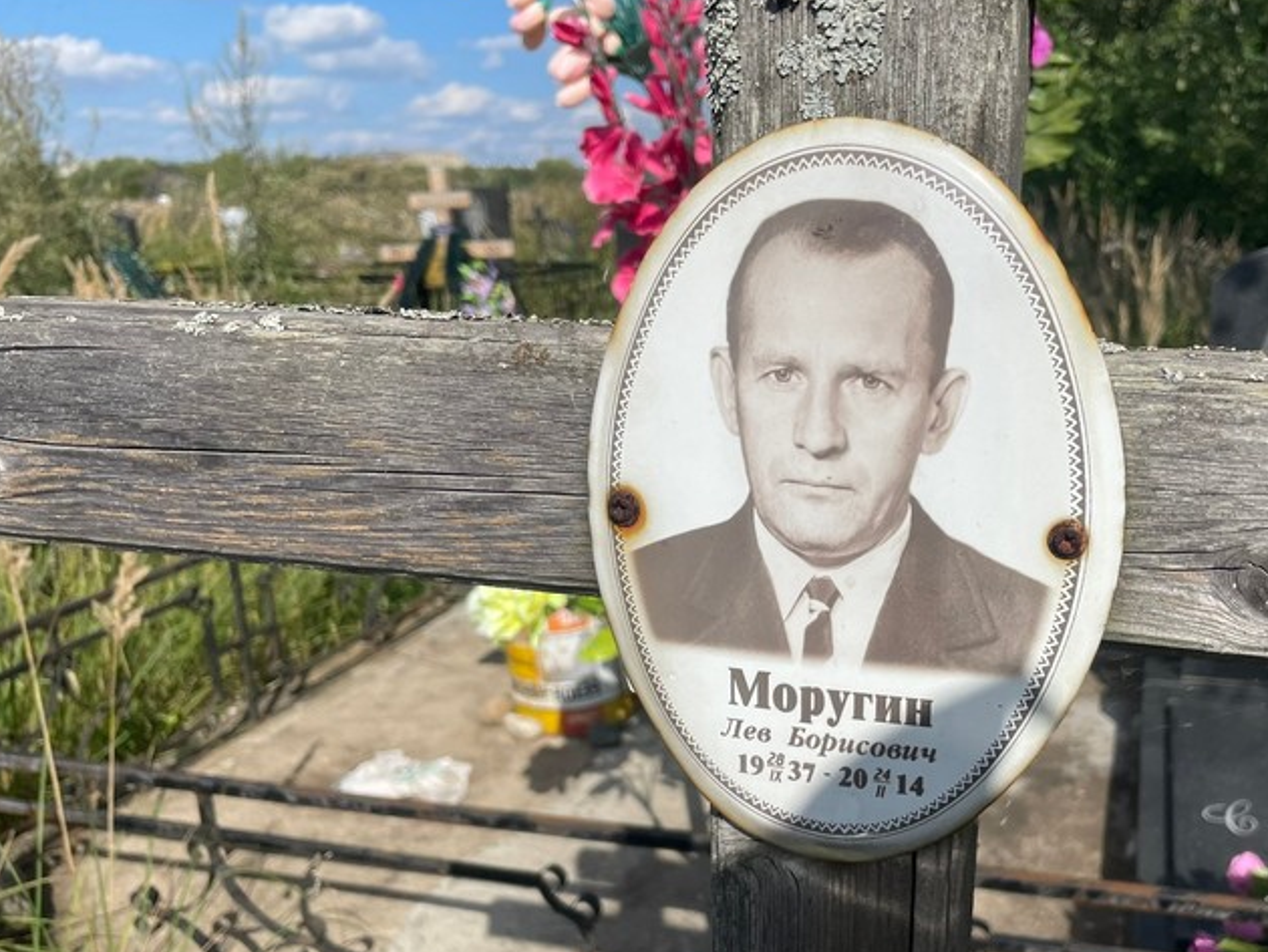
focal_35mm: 33
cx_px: 791
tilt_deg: -17.6
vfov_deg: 42.7
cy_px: 582
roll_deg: -0.9
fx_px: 1209
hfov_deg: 54.7
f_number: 1.6
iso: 32
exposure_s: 1/5556
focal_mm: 4.2
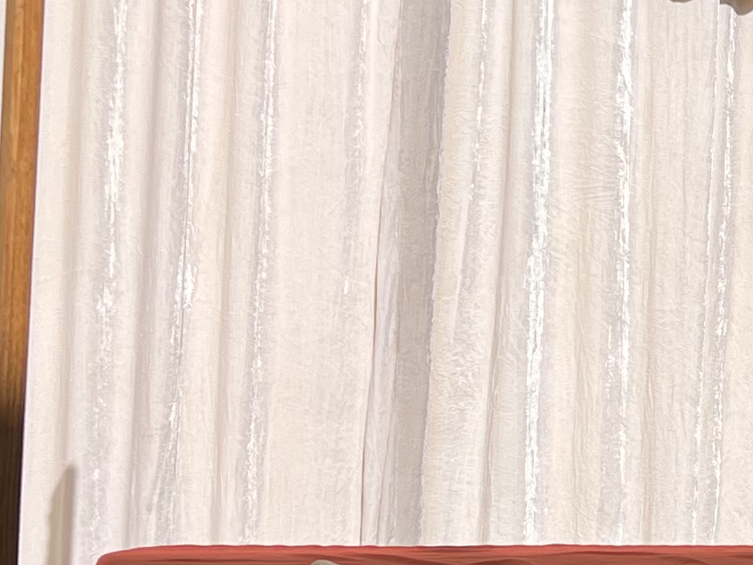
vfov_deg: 12.0
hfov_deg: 15.2
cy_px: 252
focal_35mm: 124
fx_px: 2698
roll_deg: -1.2
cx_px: 954
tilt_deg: +2.3
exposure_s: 1/4444
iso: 50
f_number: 1.5
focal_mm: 5.7
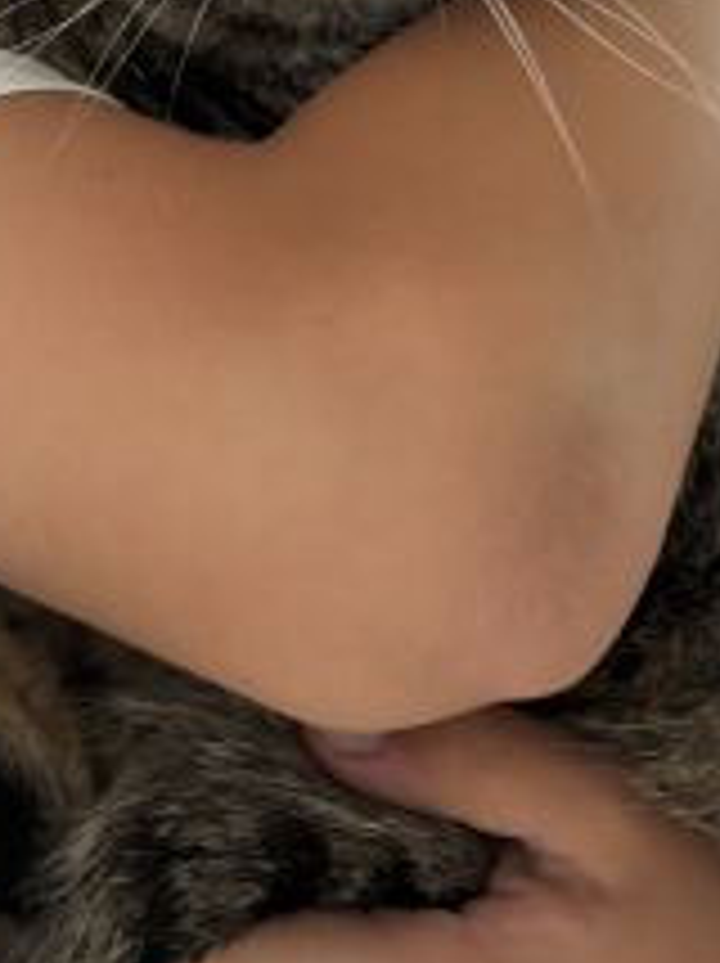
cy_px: -220
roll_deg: +0.6
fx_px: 2029
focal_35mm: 73
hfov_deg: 19.6
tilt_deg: -1.6
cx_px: 14
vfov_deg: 24.1
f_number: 1.6
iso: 640
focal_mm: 5.96
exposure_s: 1/40
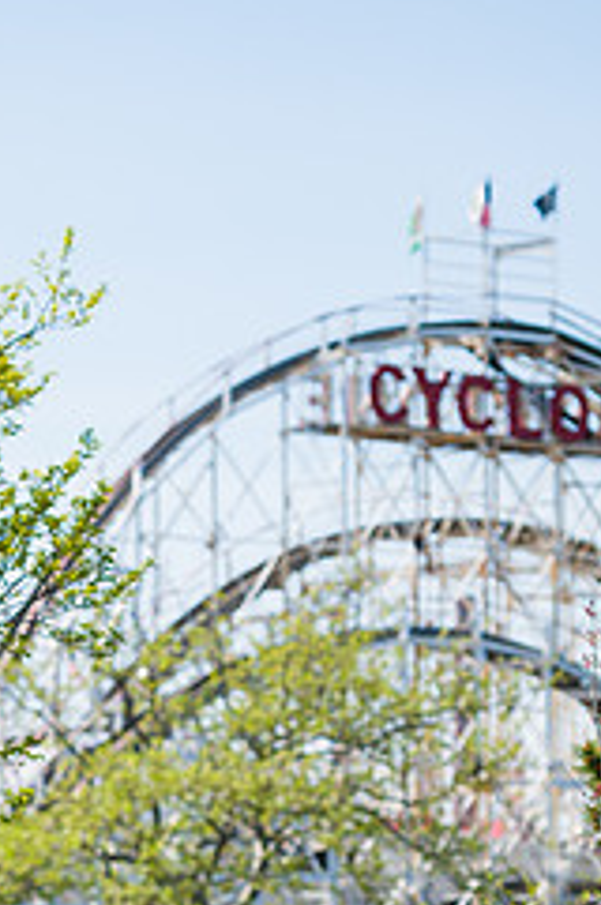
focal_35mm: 205
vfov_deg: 10.0
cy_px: 680
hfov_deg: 6.7
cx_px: 115
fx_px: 5148
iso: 200
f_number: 3.2
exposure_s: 1/2500
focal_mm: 110
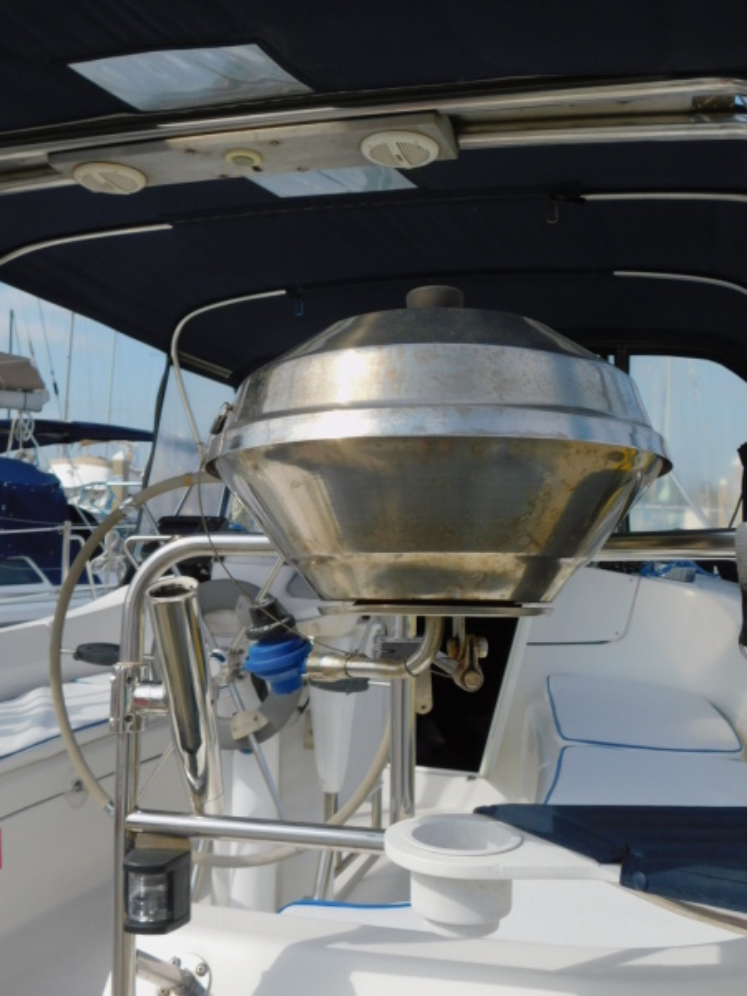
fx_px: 1036
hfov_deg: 39.7
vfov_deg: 51.4
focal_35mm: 36
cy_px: 498
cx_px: 374
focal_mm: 6.3
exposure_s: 1/1500
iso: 125
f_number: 3.5
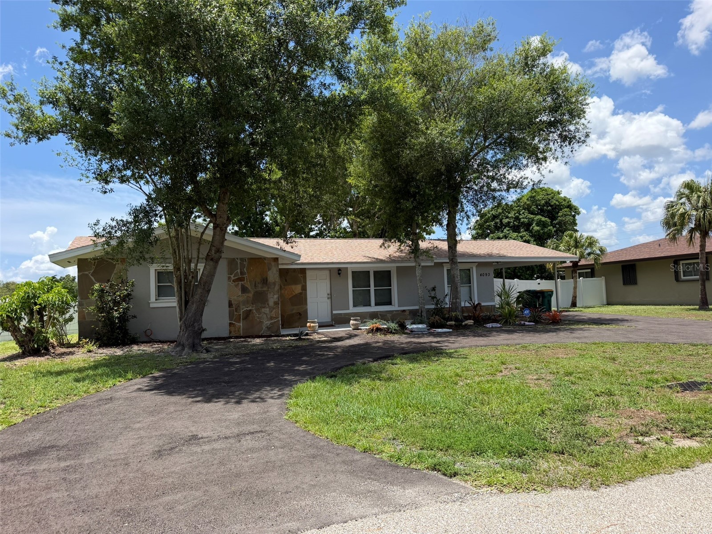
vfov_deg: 56.8
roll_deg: +2.7
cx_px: 356
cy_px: 267
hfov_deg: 71.6
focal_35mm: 24
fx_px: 494
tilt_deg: +3.1
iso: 100
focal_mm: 6.76
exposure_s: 1/3759
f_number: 1.78
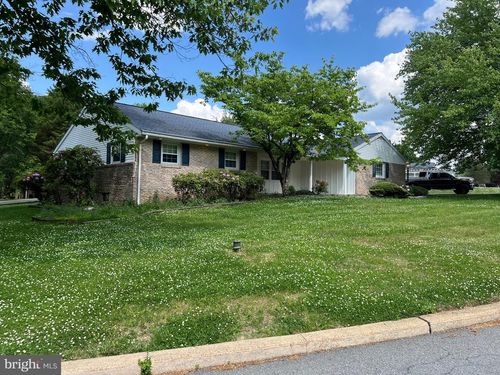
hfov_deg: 67.3
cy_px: 188
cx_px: 250
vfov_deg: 53.1
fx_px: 376
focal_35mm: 26
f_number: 1.5
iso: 50
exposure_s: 1/1724
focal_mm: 5.7
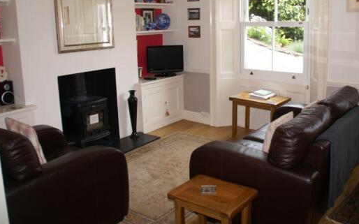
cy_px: 81
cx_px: 208
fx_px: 342
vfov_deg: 36.0
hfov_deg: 55.1
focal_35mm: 35
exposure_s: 1/80
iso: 160
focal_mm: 18
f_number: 3.5
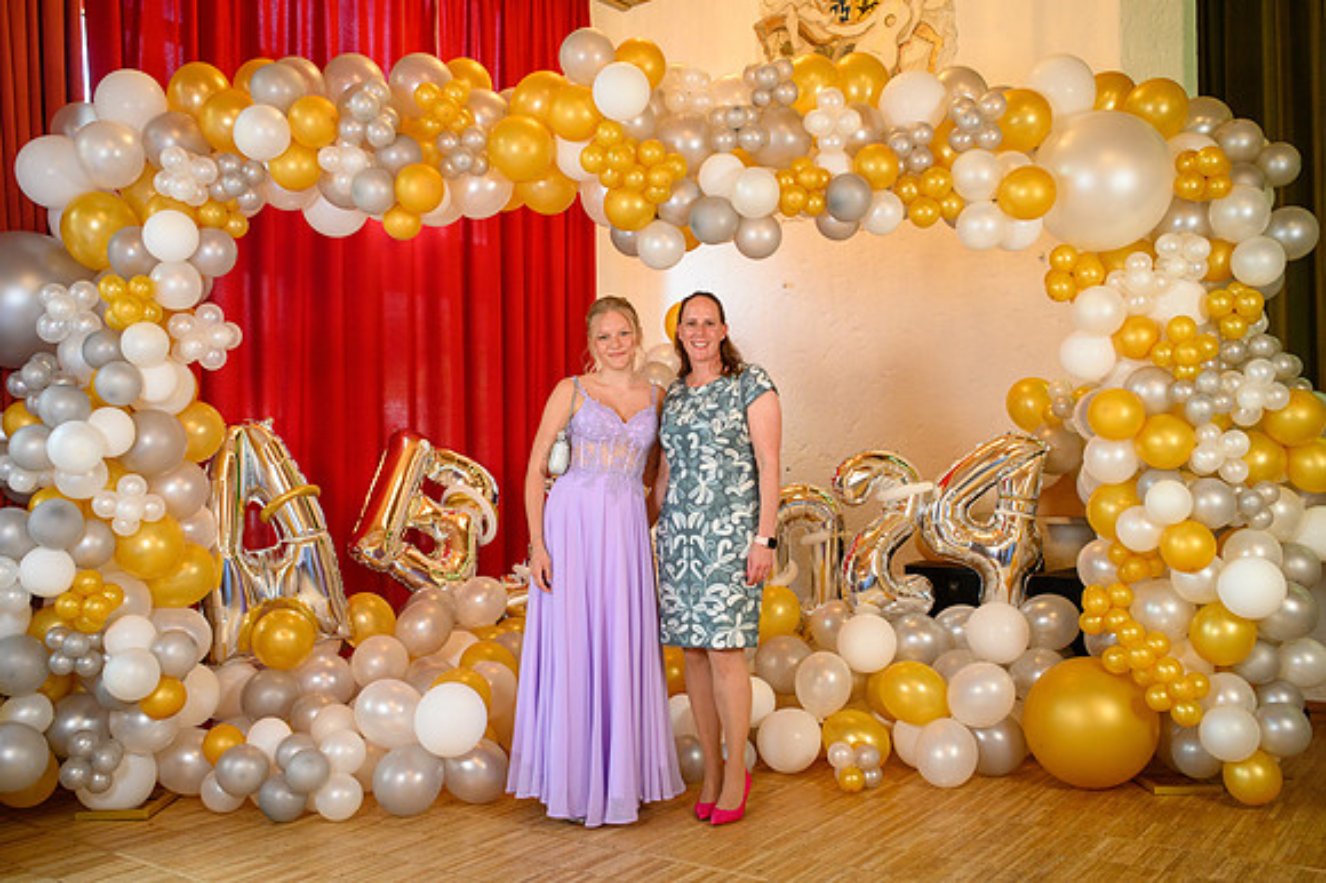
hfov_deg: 54.5
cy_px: 442
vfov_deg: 37.8
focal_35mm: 35
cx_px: 663
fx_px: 1288
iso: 1250
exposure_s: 1/100
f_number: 3.5
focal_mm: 35
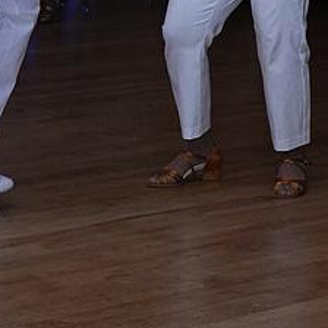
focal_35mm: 152
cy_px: -70
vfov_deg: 11.3
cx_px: 112
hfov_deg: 11.5
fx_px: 1629
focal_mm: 46
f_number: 7.1
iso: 5000
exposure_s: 1/200
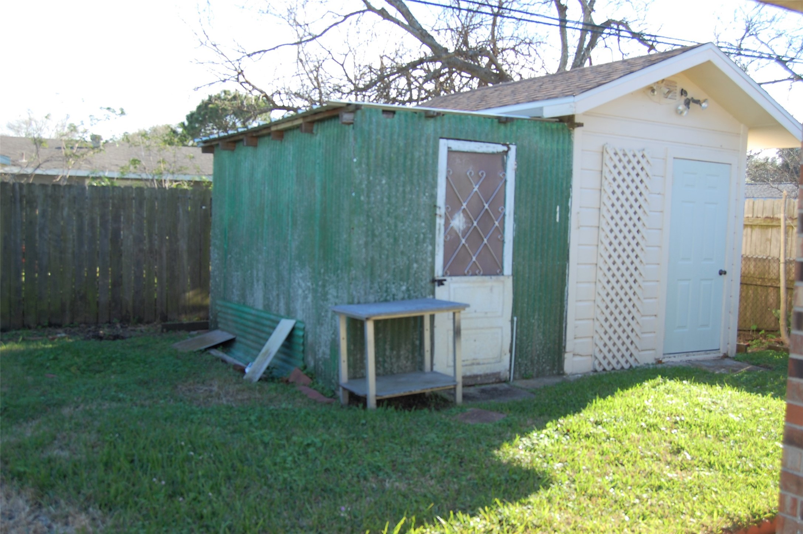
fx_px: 769
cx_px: 402
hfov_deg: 55.1
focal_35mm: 34
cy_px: 267
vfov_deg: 38.3
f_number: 6.3
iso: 200
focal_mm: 23
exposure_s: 1/160
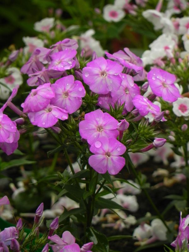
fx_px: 4936
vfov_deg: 2.9
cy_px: 126
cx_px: 94
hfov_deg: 2.2
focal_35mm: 678
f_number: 5
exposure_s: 1/100
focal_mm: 120
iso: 160
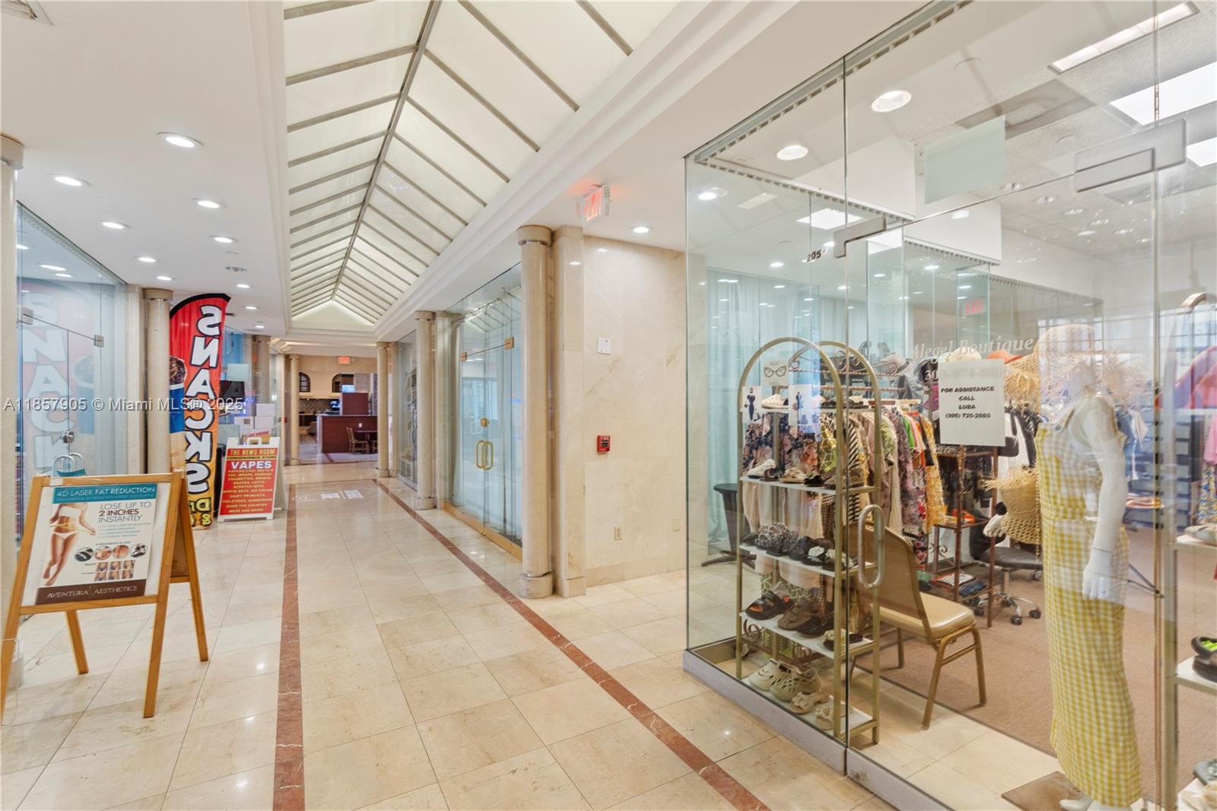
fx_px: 541
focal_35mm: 16
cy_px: 406
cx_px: 608
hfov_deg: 96.7
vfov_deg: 73.7
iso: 1000
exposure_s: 1/15
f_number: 4.5
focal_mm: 16
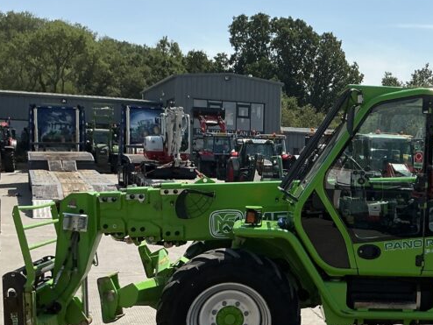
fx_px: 726
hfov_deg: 32.1
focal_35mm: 58
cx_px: 359
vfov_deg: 25.2
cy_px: 197
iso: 25
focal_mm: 3
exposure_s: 1/2801
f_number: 1.8
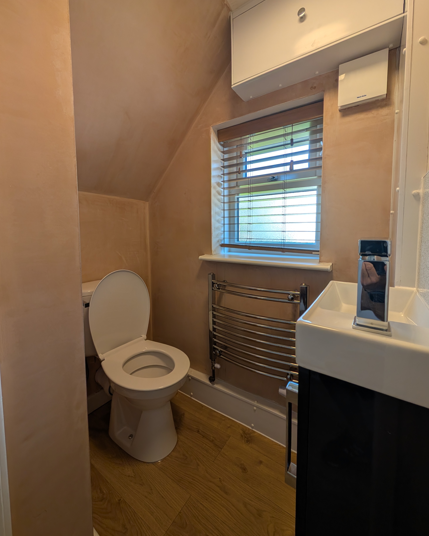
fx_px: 206
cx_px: 222
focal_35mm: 13
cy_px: 247
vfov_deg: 104.6
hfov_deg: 92.2
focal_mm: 2.02
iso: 73
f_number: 1.7
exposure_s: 1/239
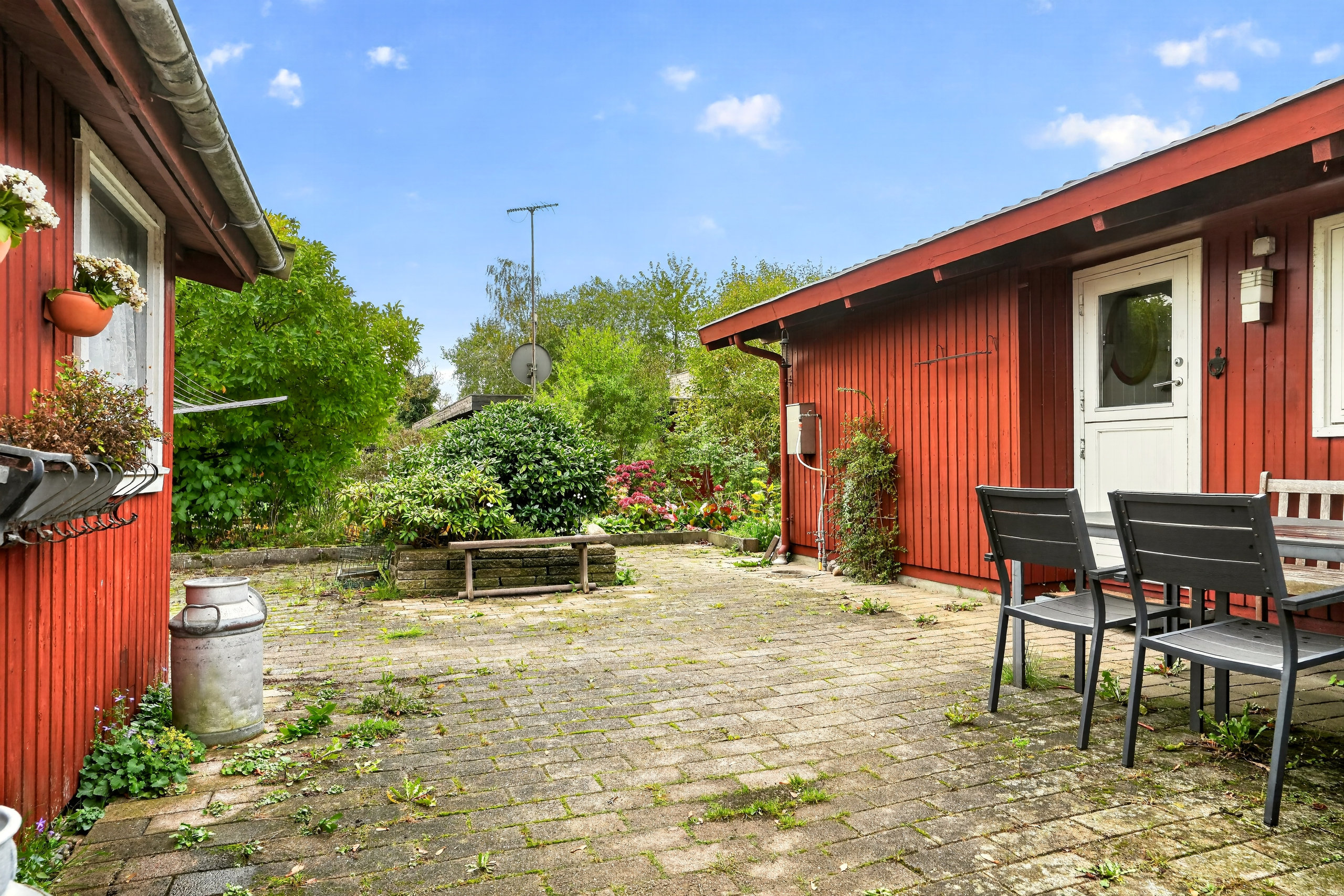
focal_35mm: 22
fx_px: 821
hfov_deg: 78.6
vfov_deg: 57.2
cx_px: 672
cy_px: 448
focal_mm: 22
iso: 400
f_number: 8
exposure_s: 1/100
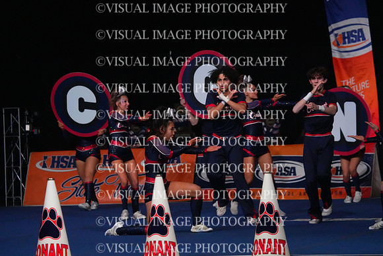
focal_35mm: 200
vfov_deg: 6.9
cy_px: 128
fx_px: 2128
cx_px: 192
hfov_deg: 10.3
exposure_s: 1/1250
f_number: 5.6
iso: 16000
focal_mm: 200
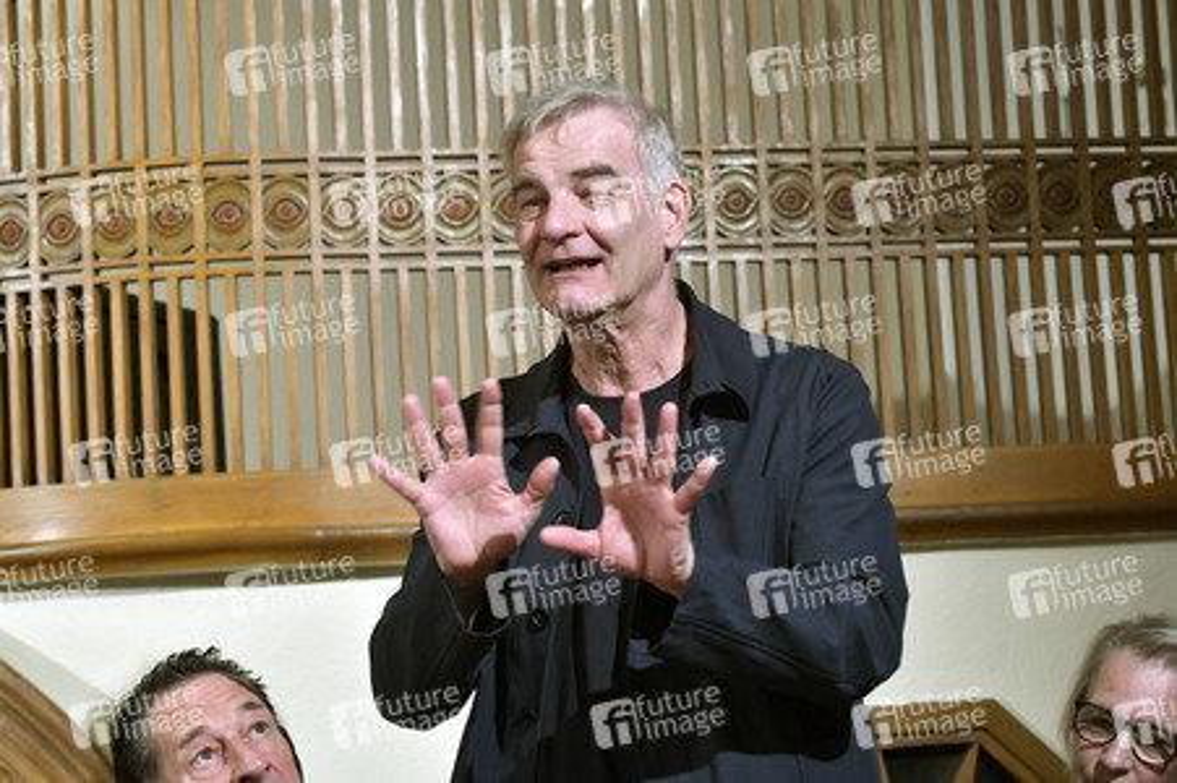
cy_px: 392
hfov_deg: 22.6
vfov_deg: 15.2
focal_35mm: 90
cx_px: 588
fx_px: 2940
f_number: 5.6
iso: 2500
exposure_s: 1/160
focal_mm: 90
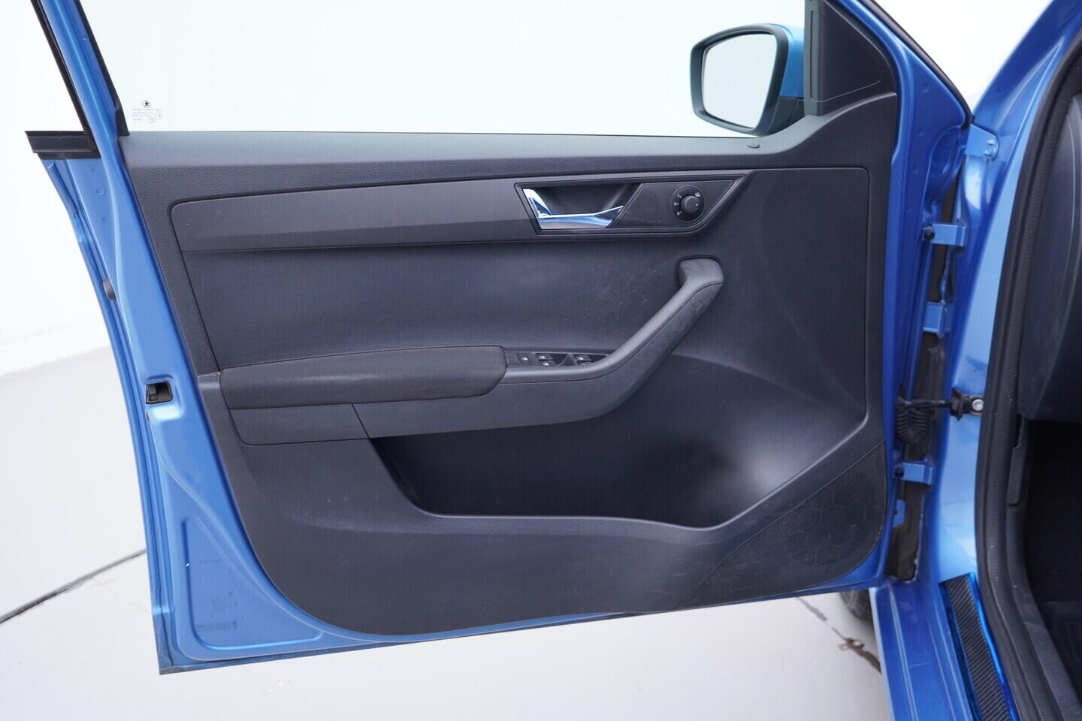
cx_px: 541
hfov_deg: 53.1
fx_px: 1082
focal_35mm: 36
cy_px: 360
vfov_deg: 36.9
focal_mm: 24
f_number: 2.8
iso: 125
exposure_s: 1/40
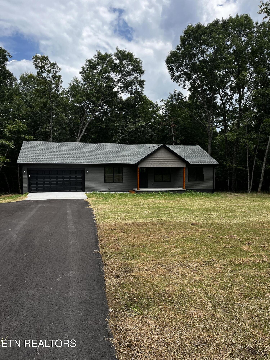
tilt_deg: -3.6
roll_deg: +0.4
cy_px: 180
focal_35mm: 26
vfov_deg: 67.3
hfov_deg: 53.1
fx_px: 270
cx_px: 135
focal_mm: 5.1
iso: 50
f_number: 1.6
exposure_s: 1/2024
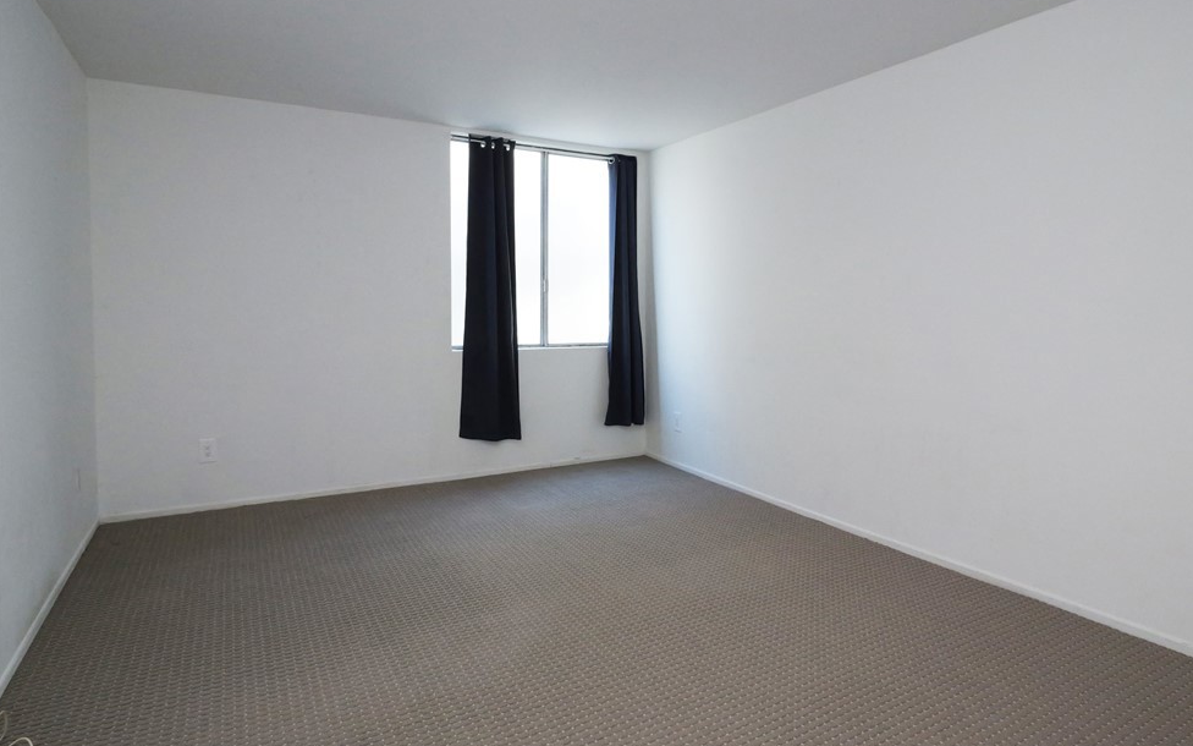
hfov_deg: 85.0
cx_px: 618
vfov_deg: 59.5
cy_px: 333
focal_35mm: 20
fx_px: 650
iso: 2500
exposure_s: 1/80
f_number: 8
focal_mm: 9
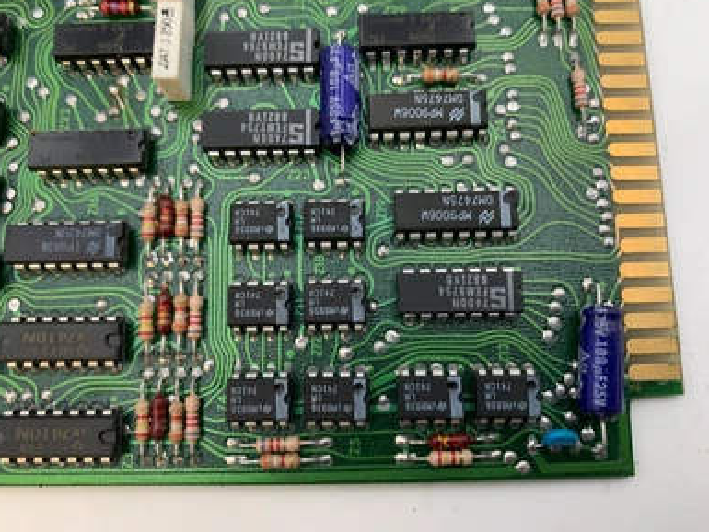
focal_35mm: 27
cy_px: 263
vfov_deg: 51.4
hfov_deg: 65.3
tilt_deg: -83.0
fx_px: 553
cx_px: 359
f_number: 1.8
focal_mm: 4.25
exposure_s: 1/60
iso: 64
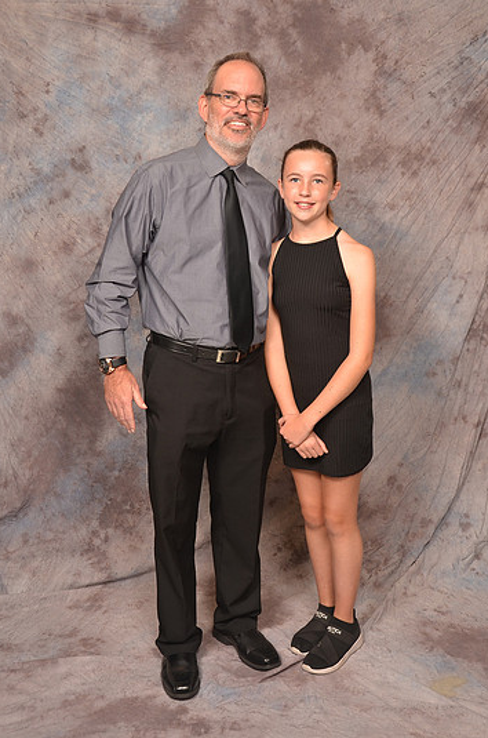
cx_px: 238
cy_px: 345
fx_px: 797
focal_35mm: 39
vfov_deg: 49.6
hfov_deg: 34.0
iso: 200
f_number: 5.6
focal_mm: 24
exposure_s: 1/60
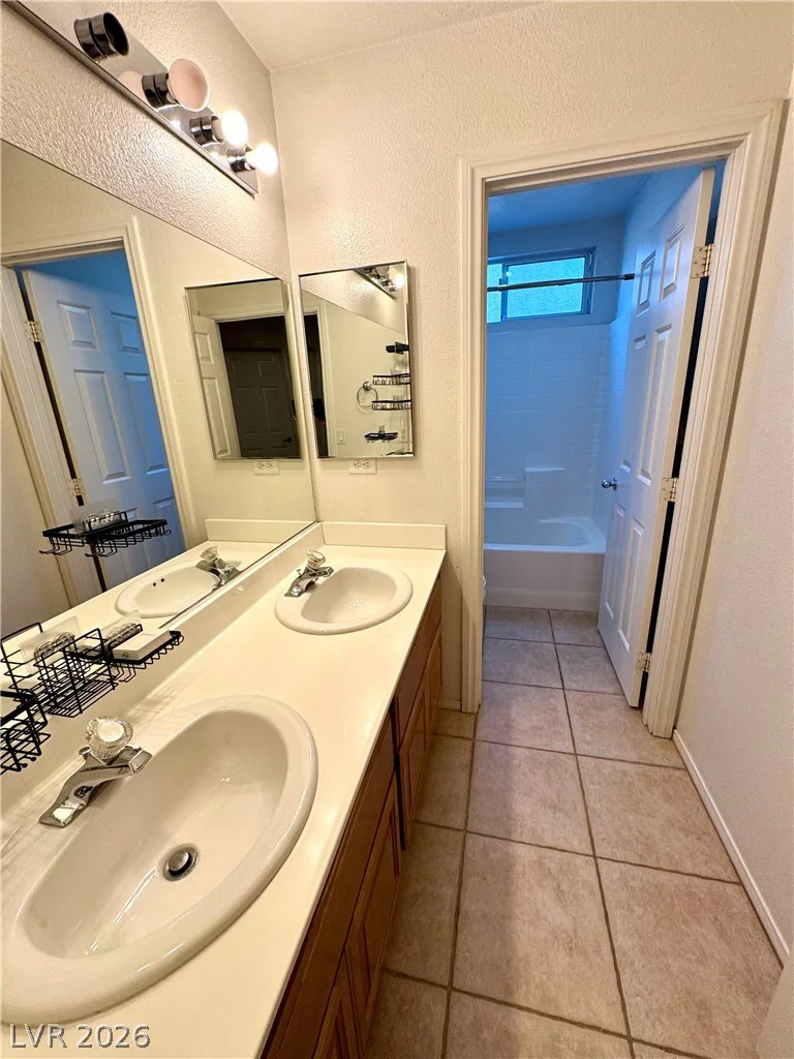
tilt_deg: -17.4
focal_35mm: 14
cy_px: 530
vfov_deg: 102.1
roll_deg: +2.3
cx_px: 397
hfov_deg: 85.7
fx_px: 428
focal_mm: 2.22
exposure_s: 1/120
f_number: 2.2
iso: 100
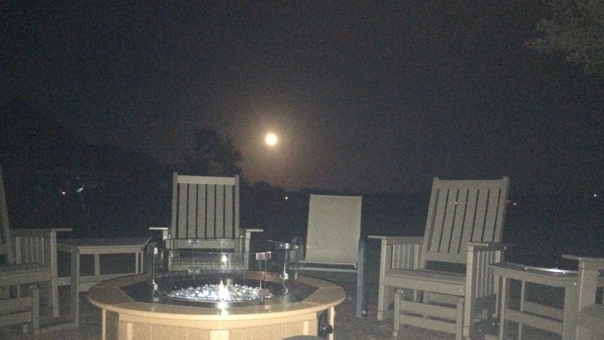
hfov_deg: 61.0
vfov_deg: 36.3
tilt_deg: -5.6
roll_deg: -1.2
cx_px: 302
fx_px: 512
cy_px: 224
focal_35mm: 32
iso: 2000
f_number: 2.2
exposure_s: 1/16
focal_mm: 4.15
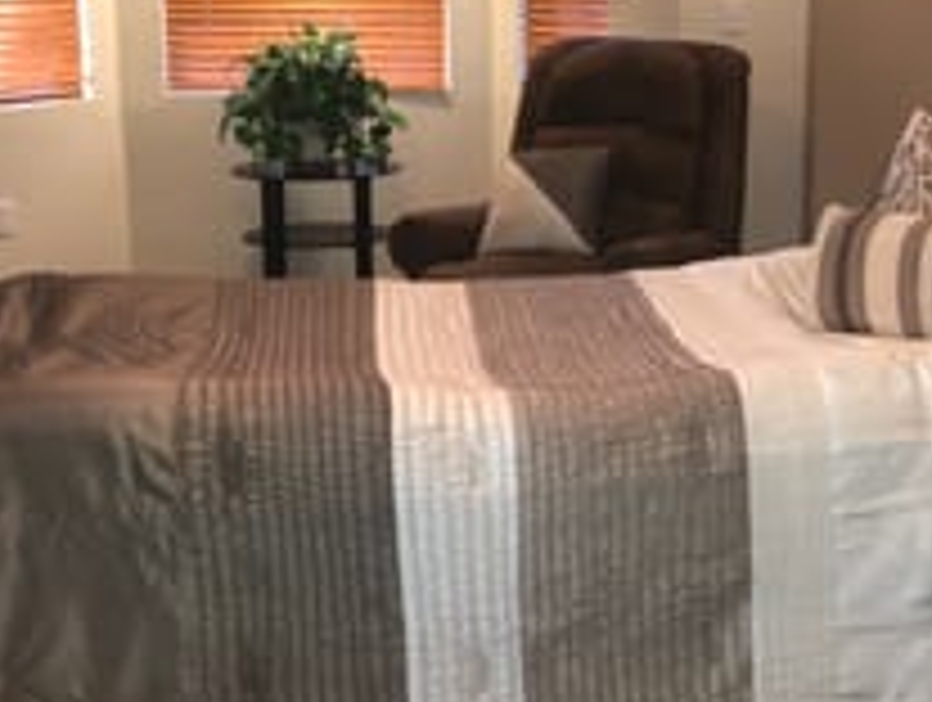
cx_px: 572
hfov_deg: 35.3
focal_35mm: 54
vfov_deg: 26.8
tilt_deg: -10.8
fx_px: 1456
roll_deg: +0.4
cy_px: 180
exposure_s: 1/12
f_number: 1.8
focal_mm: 4
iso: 100
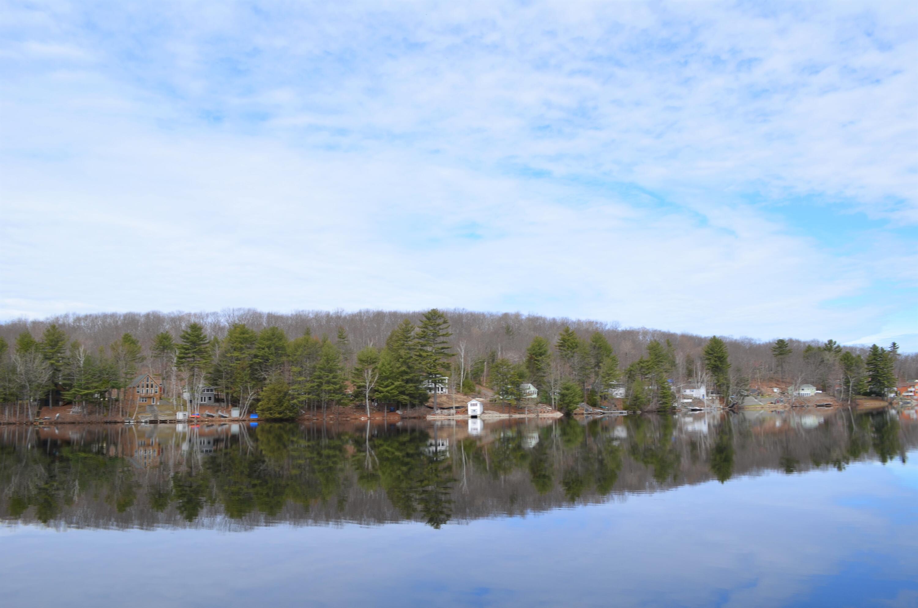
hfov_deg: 67.5
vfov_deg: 47.7
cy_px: 304
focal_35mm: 27
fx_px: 687
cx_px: 459
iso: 140
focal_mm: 18
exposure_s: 1/250
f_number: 8
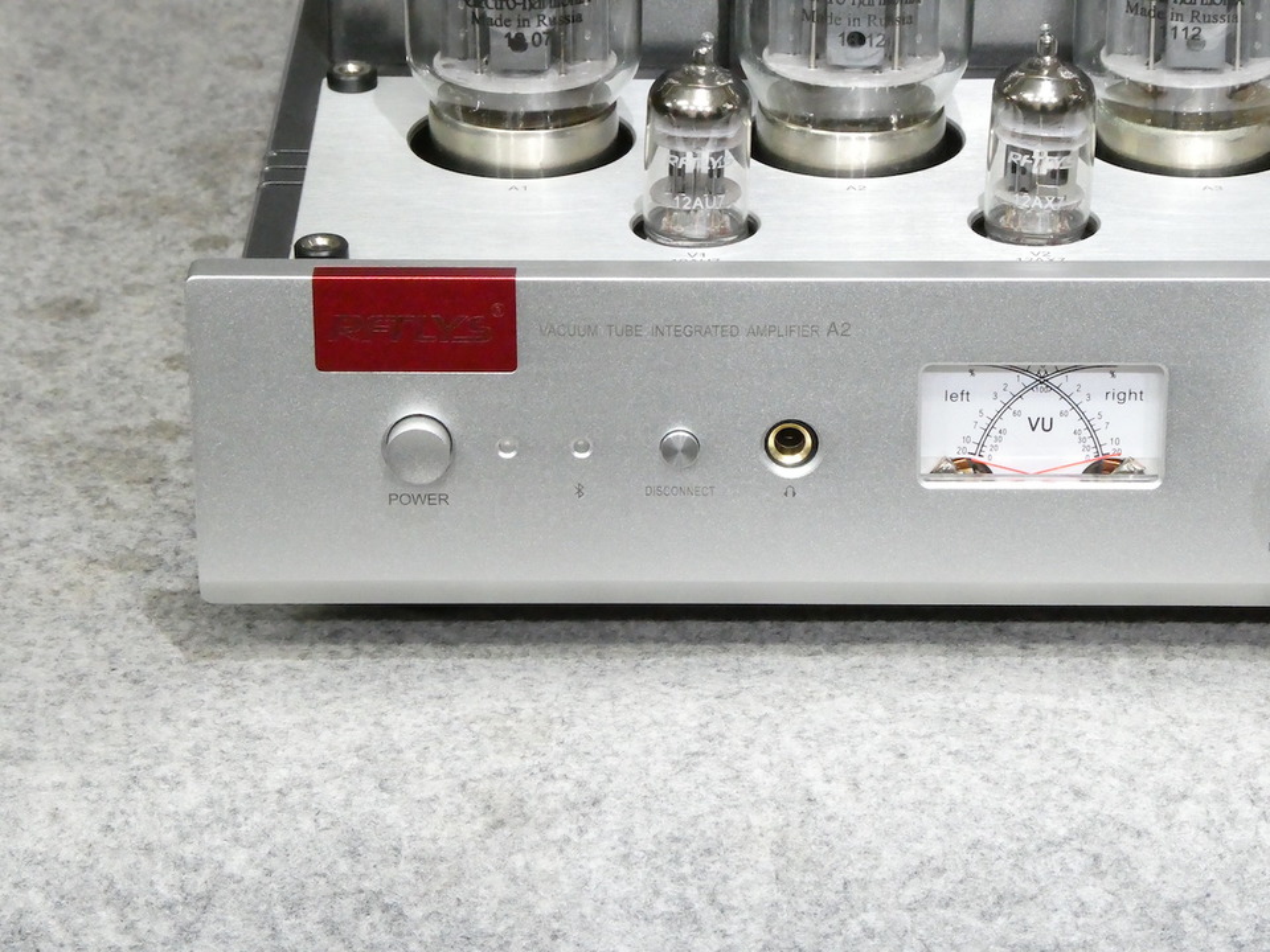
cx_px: 635
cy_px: 476
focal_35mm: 135
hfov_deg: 14.6
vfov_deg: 11.0
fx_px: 4953
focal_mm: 24.2
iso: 1600
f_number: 6.3
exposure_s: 1/25
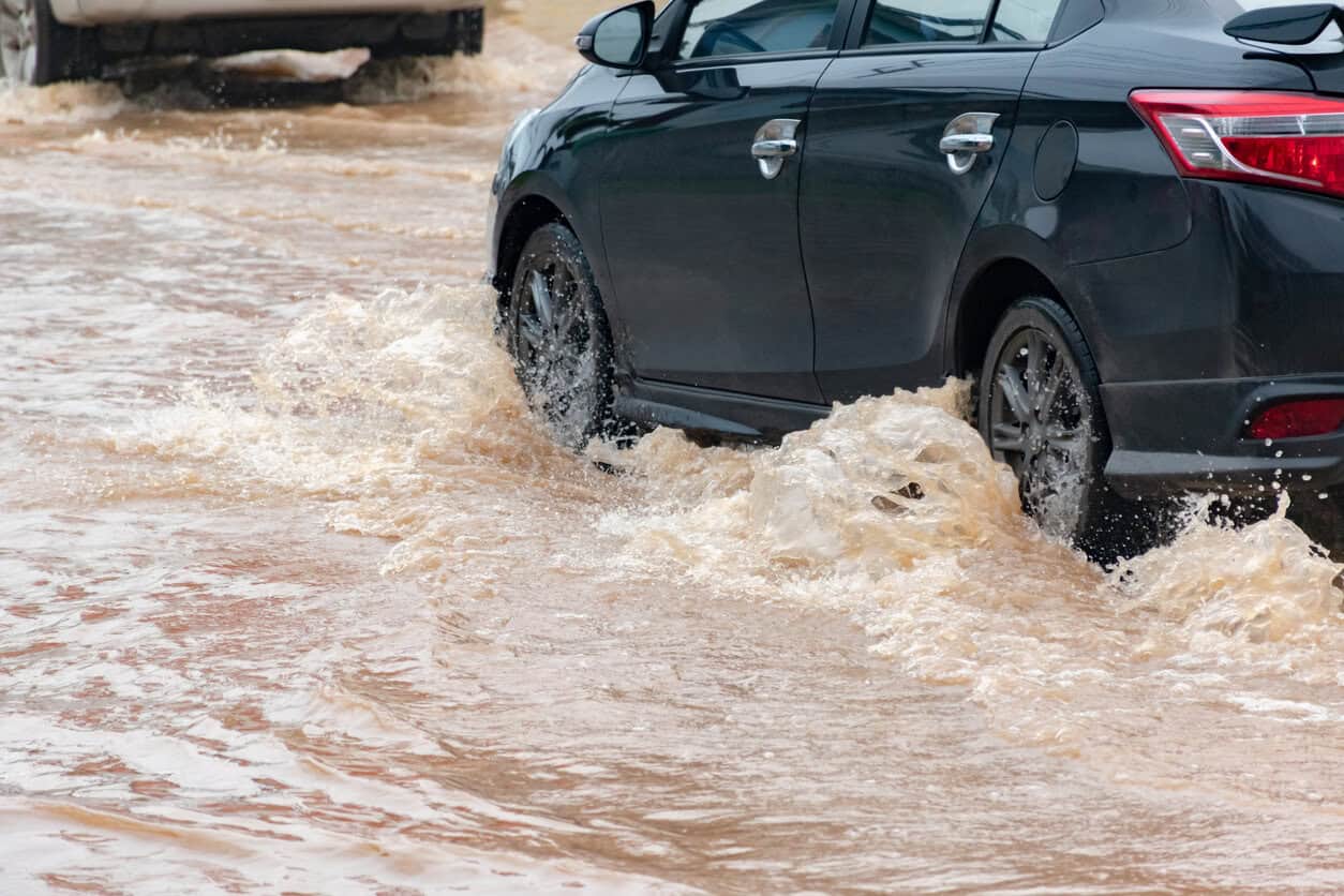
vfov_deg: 6.5
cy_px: 448
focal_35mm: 210
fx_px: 7839
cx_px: 672
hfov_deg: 9.8
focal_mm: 140
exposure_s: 1/2000
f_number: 5.6
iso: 1250
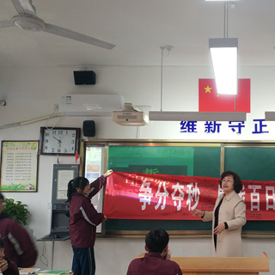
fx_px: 476
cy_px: 168
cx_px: 226
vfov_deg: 32.1
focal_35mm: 53
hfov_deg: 31.3
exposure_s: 1/33
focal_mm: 4.5
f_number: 2
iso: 211
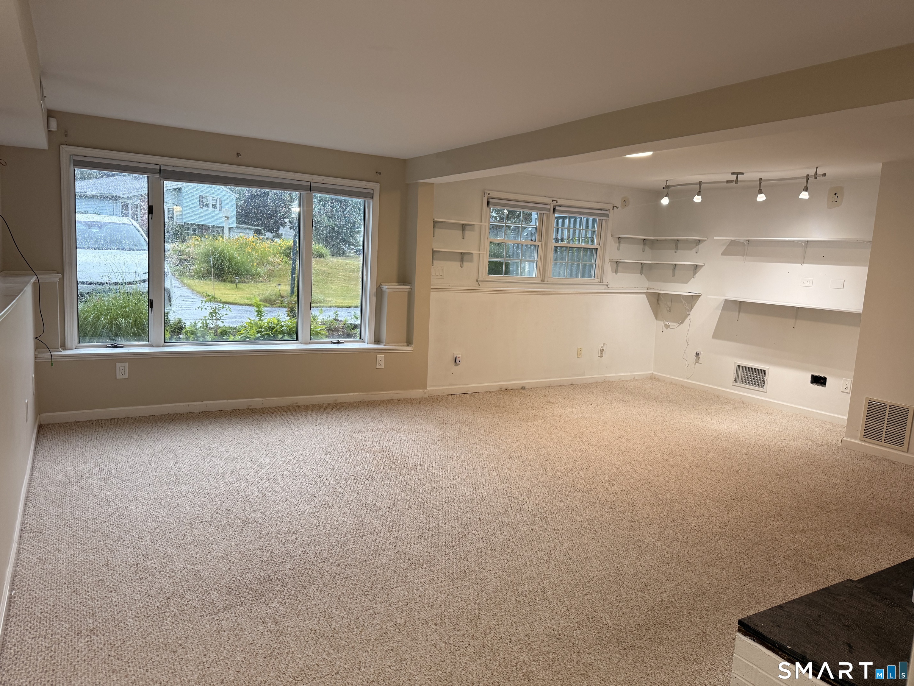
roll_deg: -2.7
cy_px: 343
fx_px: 634
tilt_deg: -7.7
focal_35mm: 24
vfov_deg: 56.8
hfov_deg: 71.6
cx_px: 457
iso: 125
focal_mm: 6.76
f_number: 1.78
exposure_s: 1/120
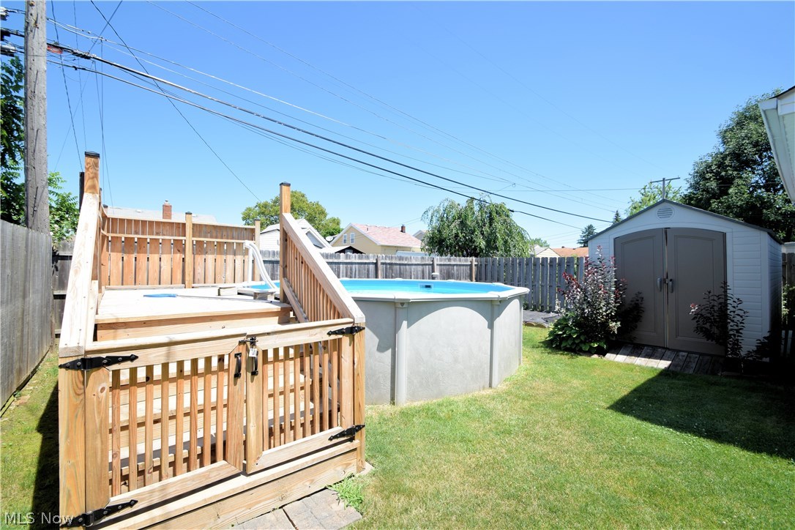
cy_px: 265
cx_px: 398
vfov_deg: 77.3
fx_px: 331
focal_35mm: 15
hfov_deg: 100.4
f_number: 8
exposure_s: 1/250
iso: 200
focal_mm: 10
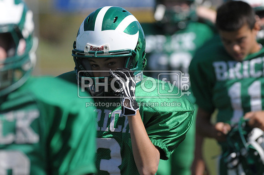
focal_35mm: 360
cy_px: 88
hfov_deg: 5.7
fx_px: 2636
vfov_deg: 3.8
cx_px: 132
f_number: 4
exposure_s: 1/6400
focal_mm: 240
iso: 640
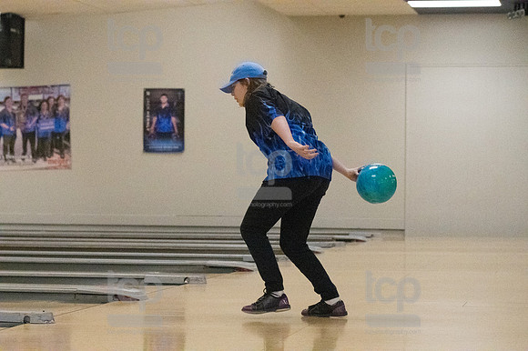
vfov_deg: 13.0
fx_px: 1539
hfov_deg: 19.5
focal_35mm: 105
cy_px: 176
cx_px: 264
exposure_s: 1/1250
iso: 10000
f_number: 4
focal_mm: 70
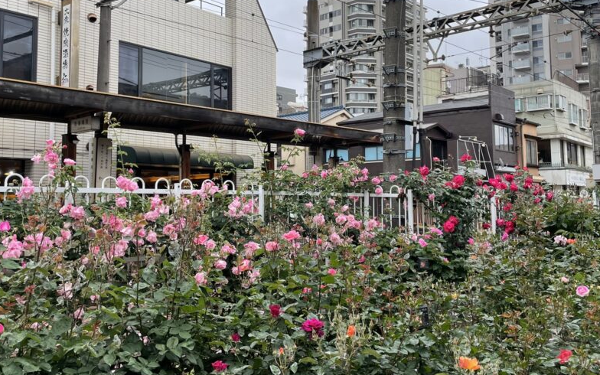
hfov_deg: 54.0
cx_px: 309
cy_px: 161
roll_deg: +0.2
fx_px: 589
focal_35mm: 36
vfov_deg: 35.3
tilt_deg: +4.9
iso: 32
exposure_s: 1/361
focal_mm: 4.2
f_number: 1.6
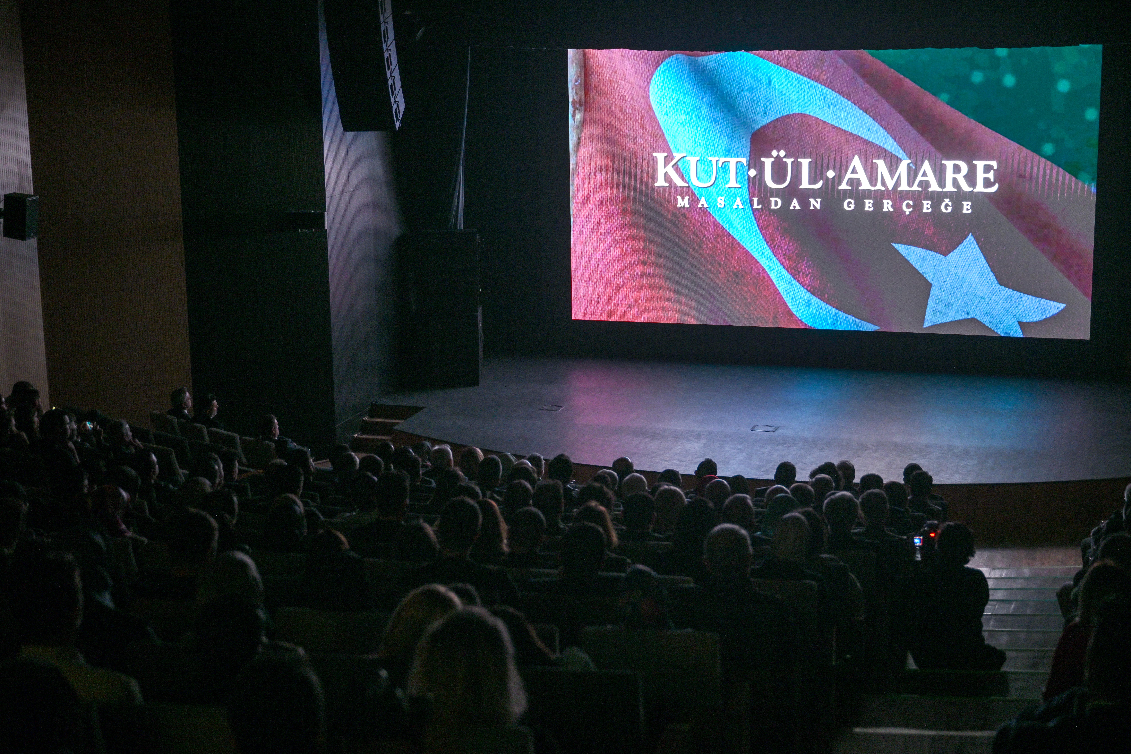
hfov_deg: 35.6
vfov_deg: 24.2
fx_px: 1759
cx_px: 566
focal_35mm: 56
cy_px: 377
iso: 1000
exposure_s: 1/60
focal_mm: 56
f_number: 2.8
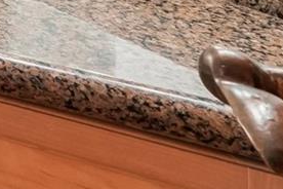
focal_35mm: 87
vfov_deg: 12.0
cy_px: -291
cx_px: -514
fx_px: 684
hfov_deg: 12.4
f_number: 8
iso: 800
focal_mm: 10
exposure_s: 1/40
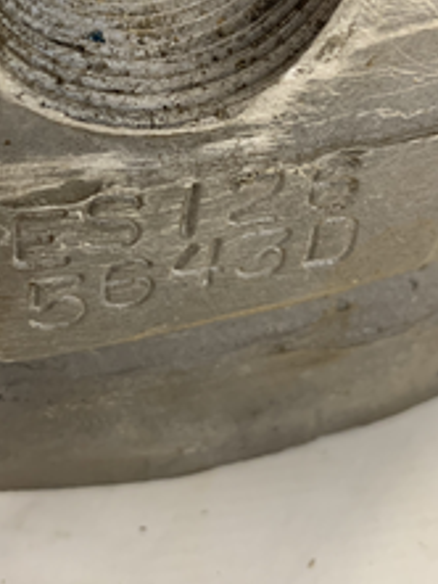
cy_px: 166
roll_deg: -1.7
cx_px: 164
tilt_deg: -43.9
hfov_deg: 30.8
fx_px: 792
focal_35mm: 47
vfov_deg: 39.6
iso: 160
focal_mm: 4.25
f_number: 1.8
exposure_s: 1/60
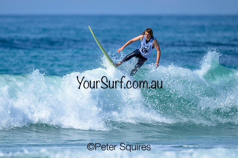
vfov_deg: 1.3
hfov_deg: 1.9
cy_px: 80
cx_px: 100
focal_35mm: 1100
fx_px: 7273
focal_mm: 800
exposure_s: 1/2000
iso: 220
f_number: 6.3
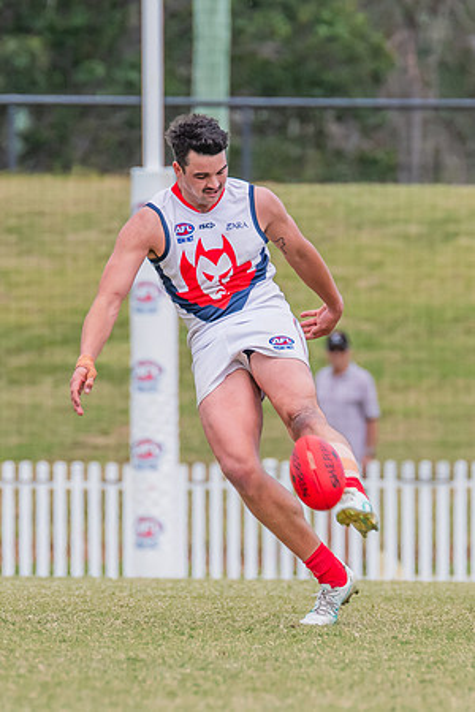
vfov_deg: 2.0
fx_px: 20716
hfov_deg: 1.3
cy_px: 376
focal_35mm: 1047
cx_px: 291
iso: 800
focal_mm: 420
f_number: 8
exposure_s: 1/1250
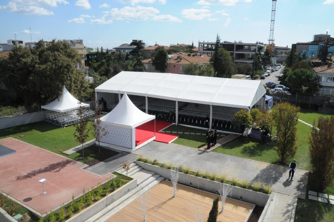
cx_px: 167
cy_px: 111
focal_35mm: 27
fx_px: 250
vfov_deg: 47.8
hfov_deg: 67.4
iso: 1600
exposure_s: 1/800
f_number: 16
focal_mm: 18
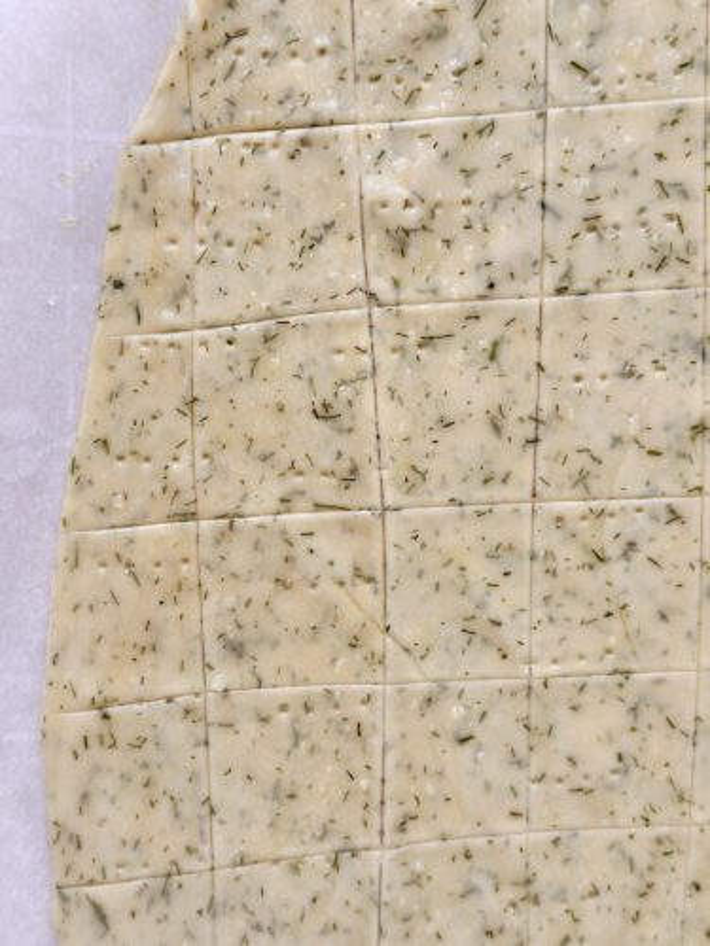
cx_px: 355
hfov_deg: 30.3
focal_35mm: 48
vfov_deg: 39.7
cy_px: 473
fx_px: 1313
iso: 80
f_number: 1.78
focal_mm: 6.86
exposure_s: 1/287
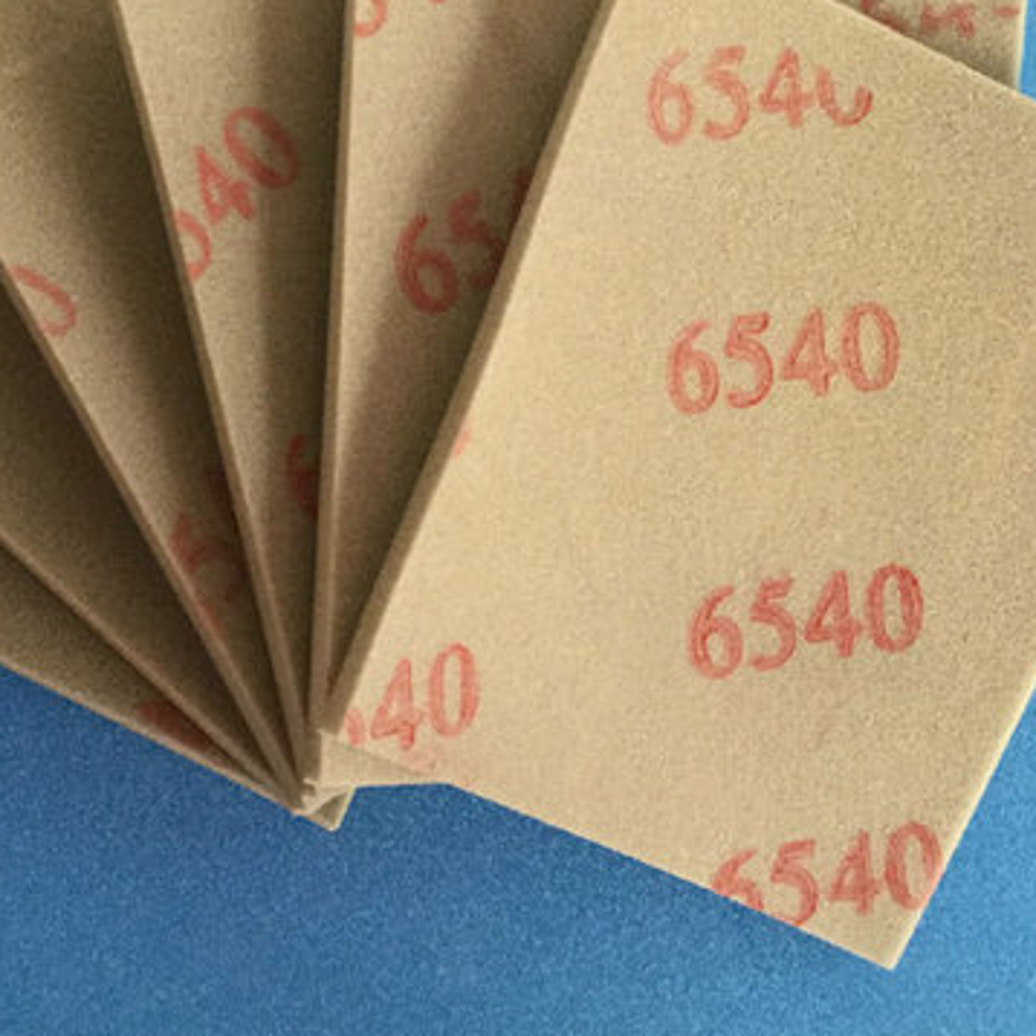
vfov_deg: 33.7
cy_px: 353
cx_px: 340
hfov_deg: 33.7
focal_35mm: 50
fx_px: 1693
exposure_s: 1/33
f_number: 2.4
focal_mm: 3.3
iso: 250
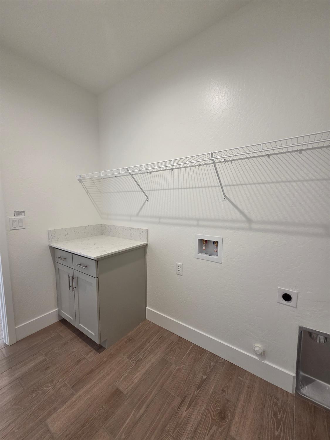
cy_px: 220
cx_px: 165
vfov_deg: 106.2
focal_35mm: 13
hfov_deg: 89.9
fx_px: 165
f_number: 2.2
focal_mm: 2.2
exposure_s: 1/60
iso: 320
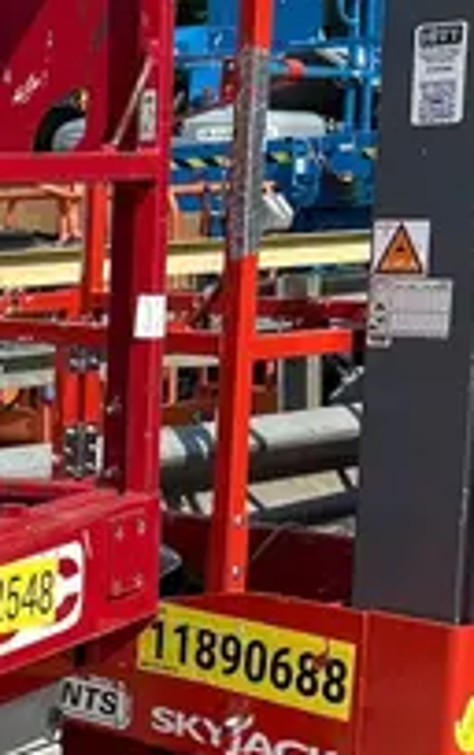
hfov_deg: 12.3
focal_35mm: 99
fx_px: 2040
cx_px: -348
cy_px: 672
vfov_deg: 20.6
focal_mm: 5.7
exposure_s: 1/5076
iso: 50
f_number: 1.5
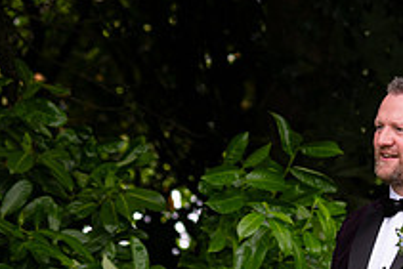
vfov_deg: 4.2
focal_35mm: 330
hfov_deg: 6.2
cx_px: 500
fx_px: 3697
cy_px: 316
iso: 250
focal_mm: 120
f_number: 3.5
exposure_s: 1/200
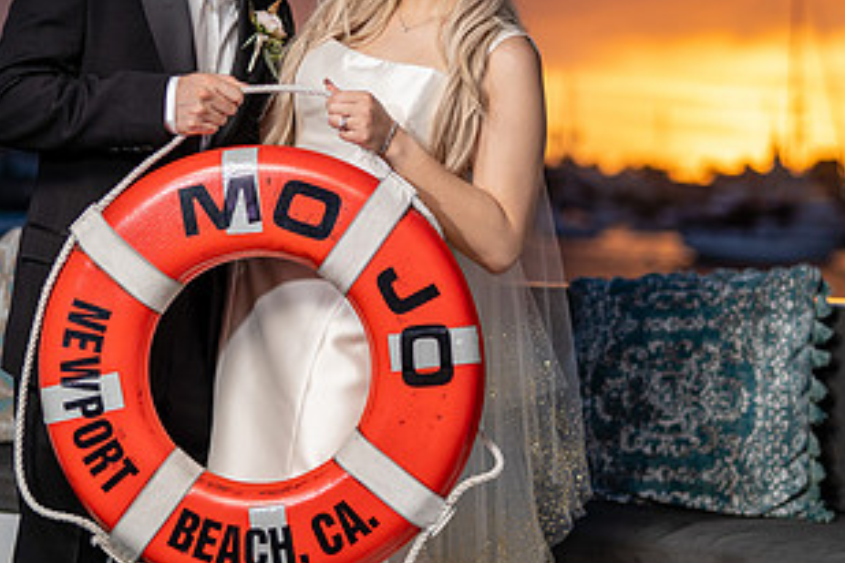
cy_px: 212
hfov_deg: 21.6
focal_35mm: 94
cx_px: 334
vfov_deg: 14.5
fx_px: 2206
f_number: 1.6
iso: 160
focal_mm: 50
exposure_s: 1/1600
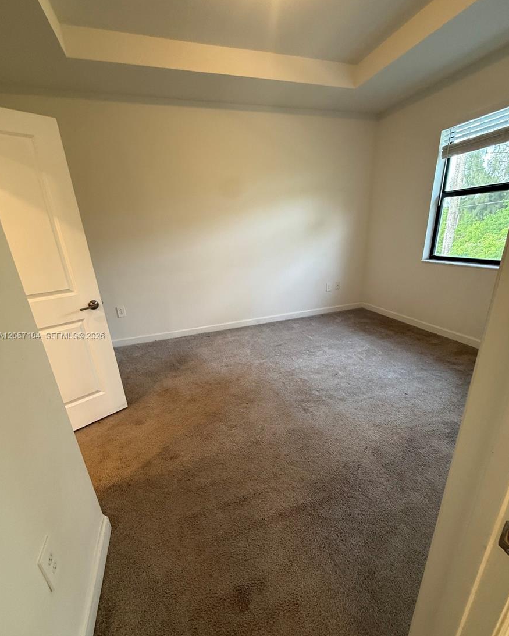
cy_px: 336
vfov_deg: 96.7
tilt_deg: -19.6
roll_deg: +2.6
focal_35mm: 15
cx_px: 258
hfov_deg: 84.1
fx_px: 282
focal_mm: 2.22
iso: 200
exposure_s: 1/60
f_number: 2.2
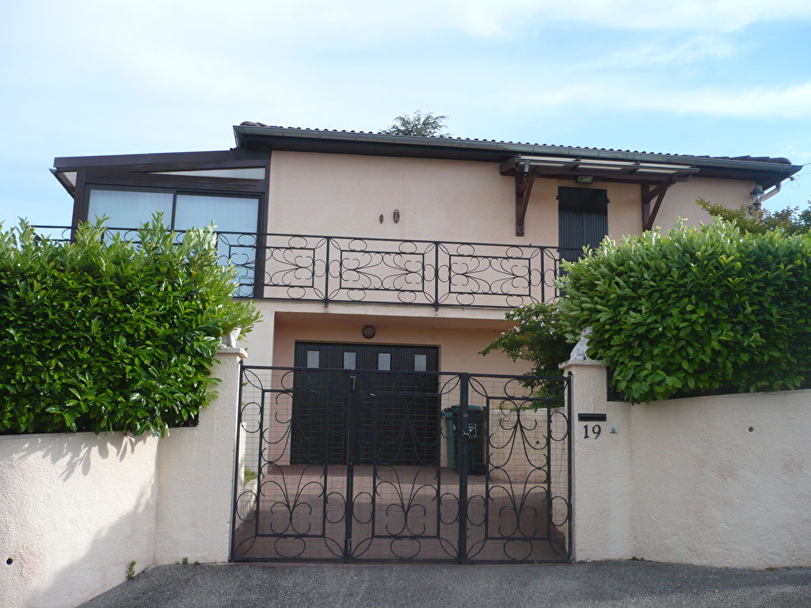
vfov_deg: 40.7
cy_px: 304
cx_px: 406
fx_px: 820
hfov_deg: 52.6
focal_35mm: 35
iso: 100
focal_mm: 5.8
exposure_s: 1/800
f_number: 2.8
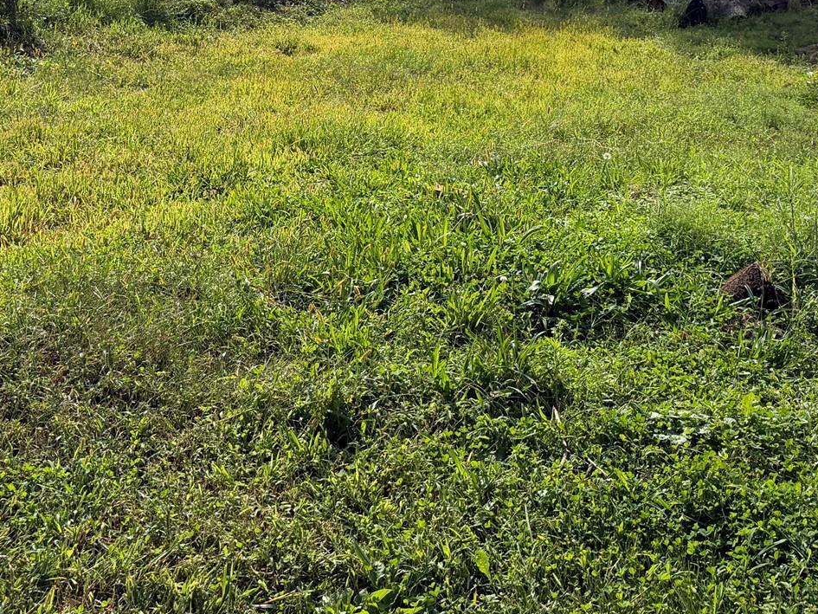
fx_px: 1229
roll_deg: -1.3
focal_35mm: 52
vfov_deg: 26.4
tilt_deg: -0.1
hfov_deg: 36.8
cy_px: -10
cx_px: 359
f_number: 1.78
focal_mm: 6.76
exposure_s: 1/5714
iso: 100
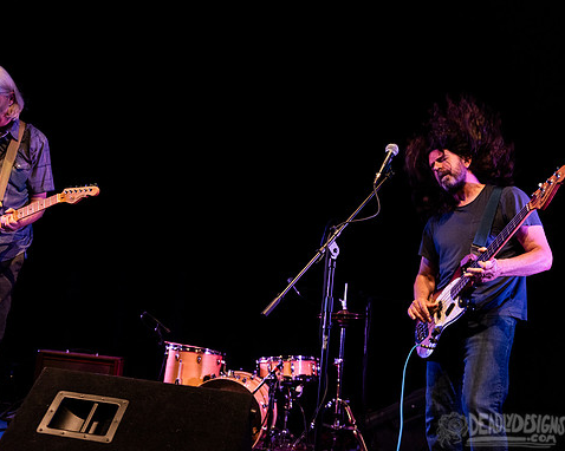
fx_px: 685
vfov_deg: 36.5
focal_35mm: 41
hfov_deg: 44.6
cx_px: 234
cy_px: 226
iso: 2000
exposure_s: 1/125
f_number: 3.2
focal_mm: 36
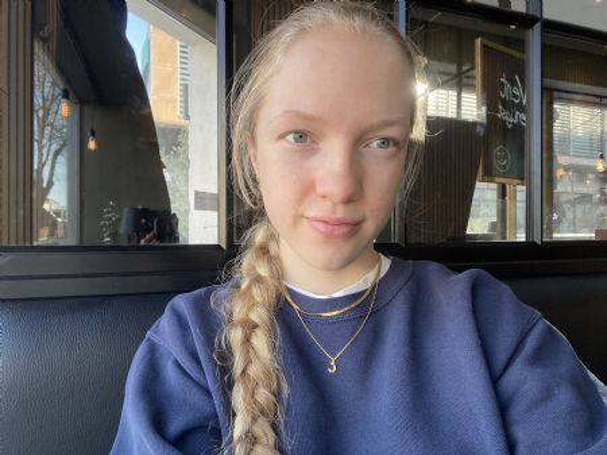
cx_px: 304
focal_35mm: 23
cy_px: 228
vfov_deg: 58.8
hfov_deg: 74.0
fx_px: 403
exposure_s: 1/122
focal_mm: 2.71
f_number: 2.2
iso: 50
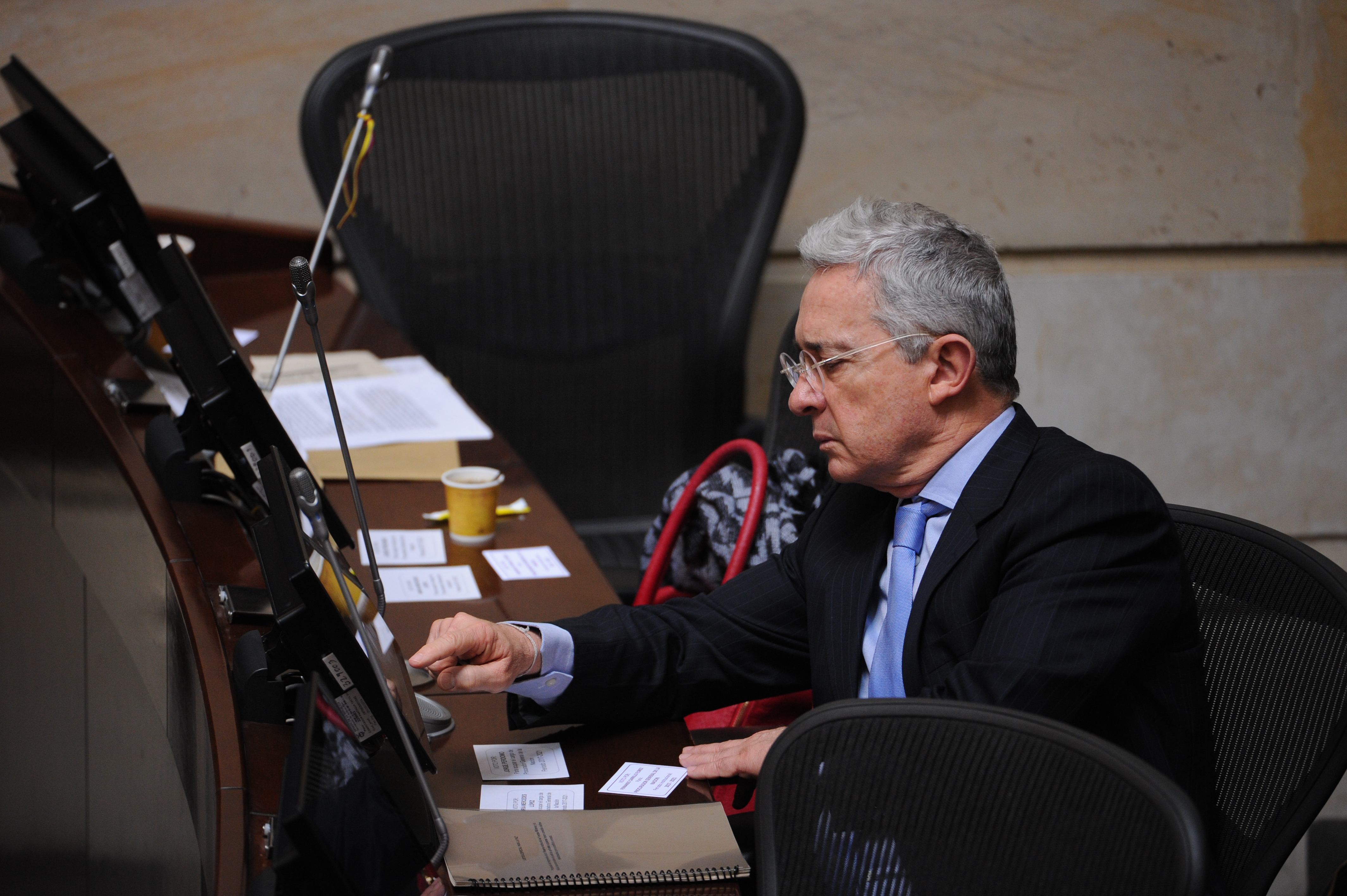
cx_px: 674
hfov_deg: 5.2
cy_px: 448
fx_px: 14957
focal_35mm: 400
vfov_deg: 3.4
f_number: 4
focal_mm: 400
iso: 2000
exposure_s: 1/250
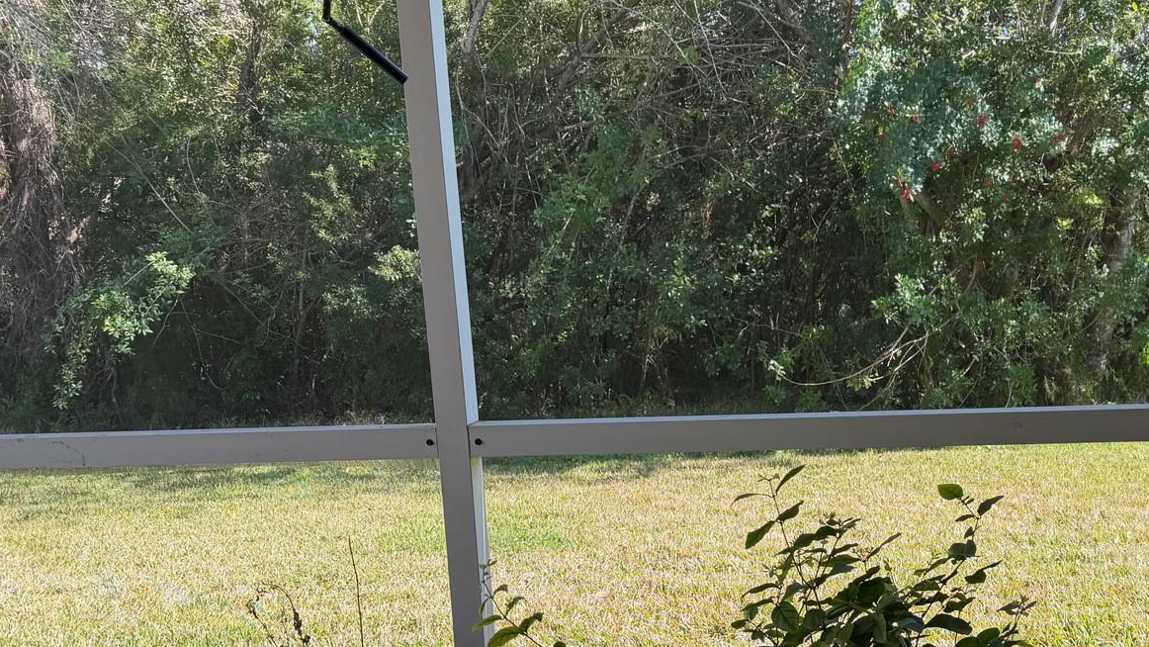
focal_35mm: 36
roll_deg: +2.1
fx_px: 1097
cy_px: 434
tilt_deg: -8.9
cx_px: 779
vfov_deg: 32.6
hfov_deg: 54.0
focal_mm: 6.76
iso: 80
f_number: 1.78
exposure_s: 1/868
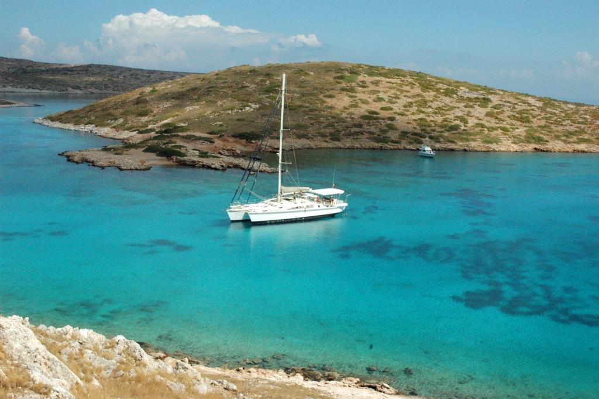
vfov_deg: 33.0
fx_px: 673
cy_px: 200
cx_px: 300
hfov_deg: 48.0
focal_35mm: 40
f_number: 16
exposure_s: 1/1000
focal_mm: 27
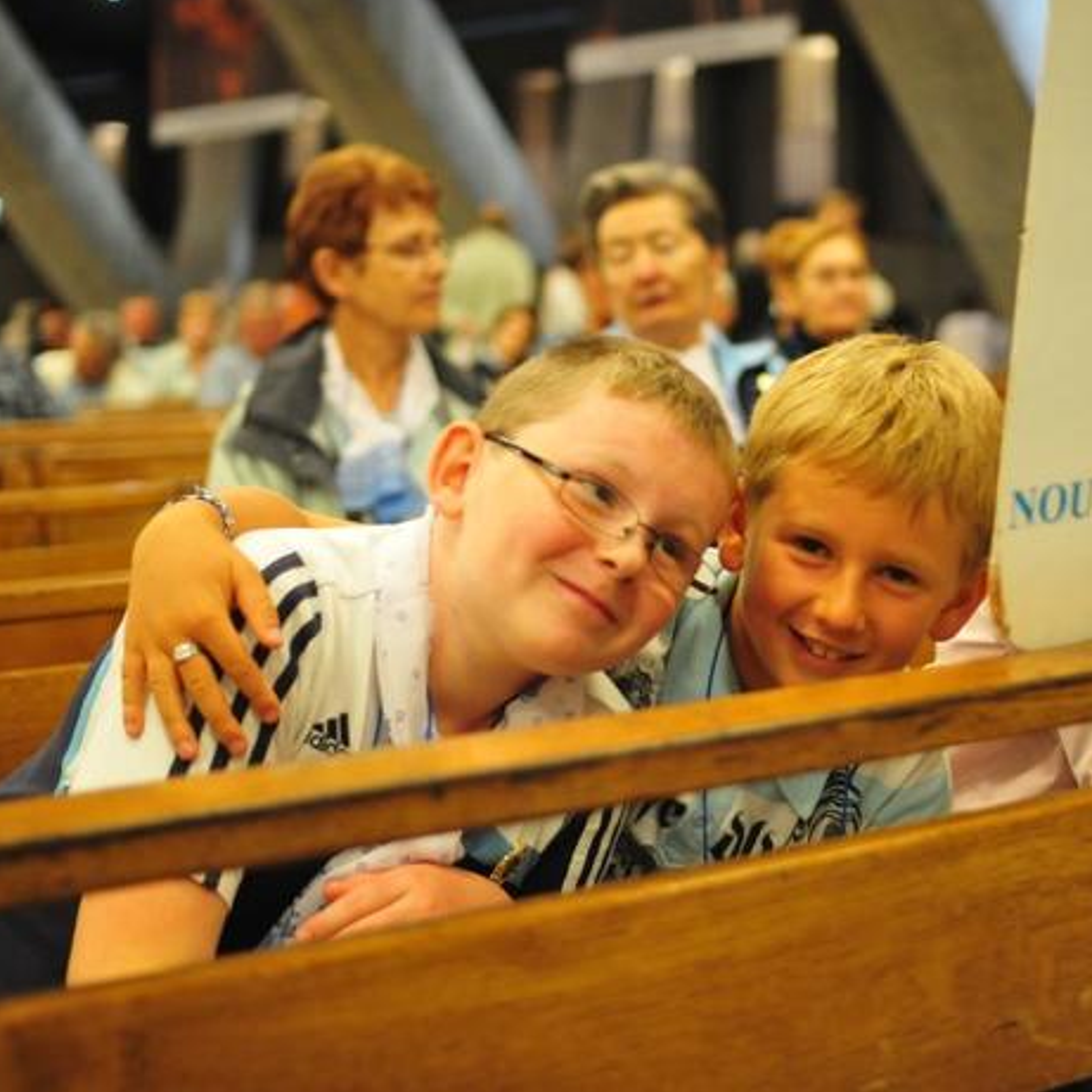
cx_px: 727
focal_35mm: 58
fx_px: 2070
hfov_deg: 29.4
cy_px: 544
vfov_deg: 29.6
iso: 1250
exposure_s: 1/160
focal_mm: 30
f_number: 1.8
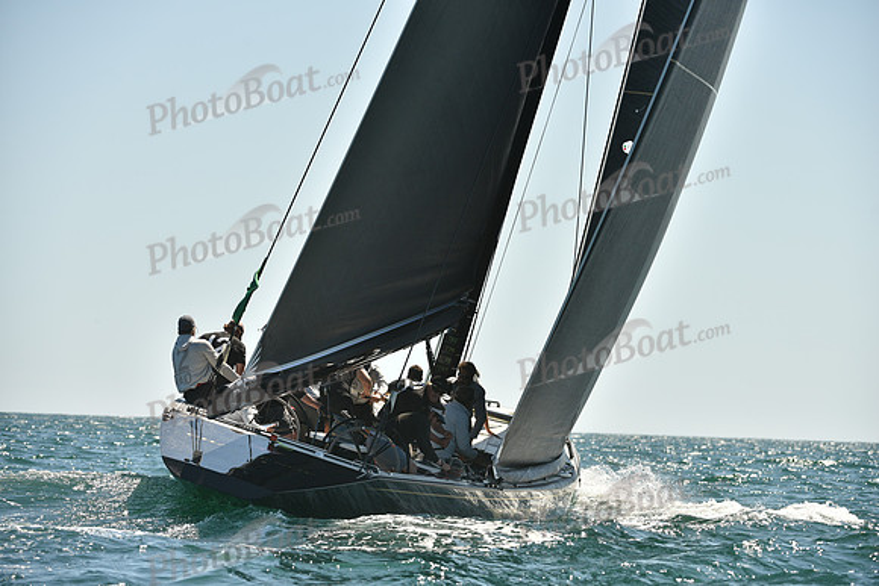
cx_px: 440
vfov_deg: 6.9
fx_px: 4884
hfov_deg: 10.3
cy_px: 293
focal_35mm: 200
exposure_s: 1/1000
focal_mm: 200
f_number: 6.3
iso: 250
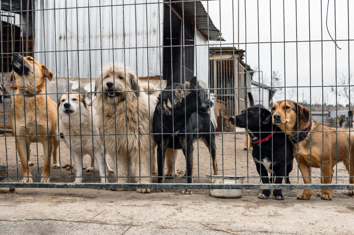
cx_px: 177
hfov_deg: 63.7
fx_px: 285
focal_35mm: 29
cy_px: 118
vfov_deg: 44.9
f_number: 5.6
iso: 200
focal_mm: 29
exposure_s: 1/100
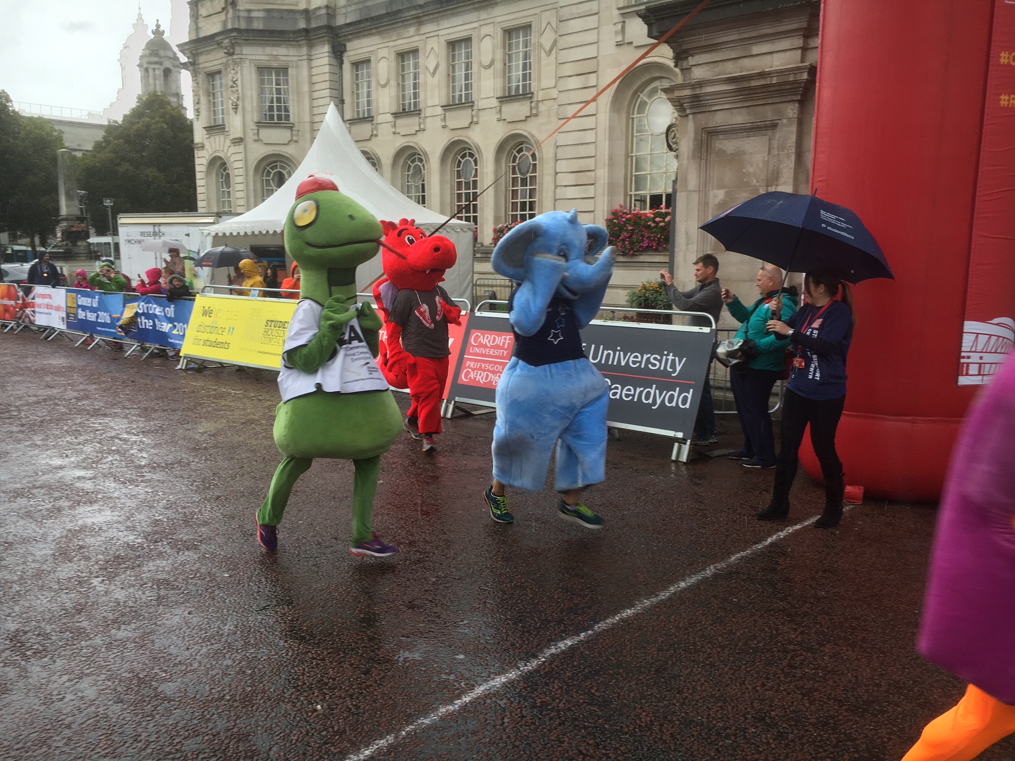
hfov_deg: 61.7
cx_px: 508
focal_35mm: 29
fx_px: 850
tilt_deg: -7.2
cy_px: 380
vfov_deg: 48.2
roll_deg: -0.8
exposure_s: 1/160
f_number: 2.2
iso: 25
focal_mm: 4.15
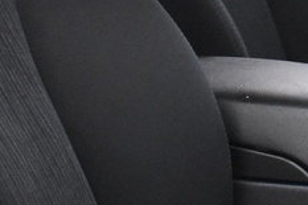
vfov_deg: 7.3
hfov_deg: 10.6
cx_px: 448
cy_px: 89
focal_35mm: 188
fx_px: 1607
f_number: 3.5
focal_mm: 18
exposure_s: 1/30
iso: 2500
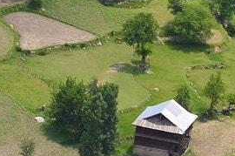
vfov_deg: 2.8
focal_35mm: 489
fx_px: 3186
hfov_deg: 4.2
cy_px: -2
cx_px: -300
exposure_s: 1/200
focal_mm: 55
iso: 400
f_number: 10
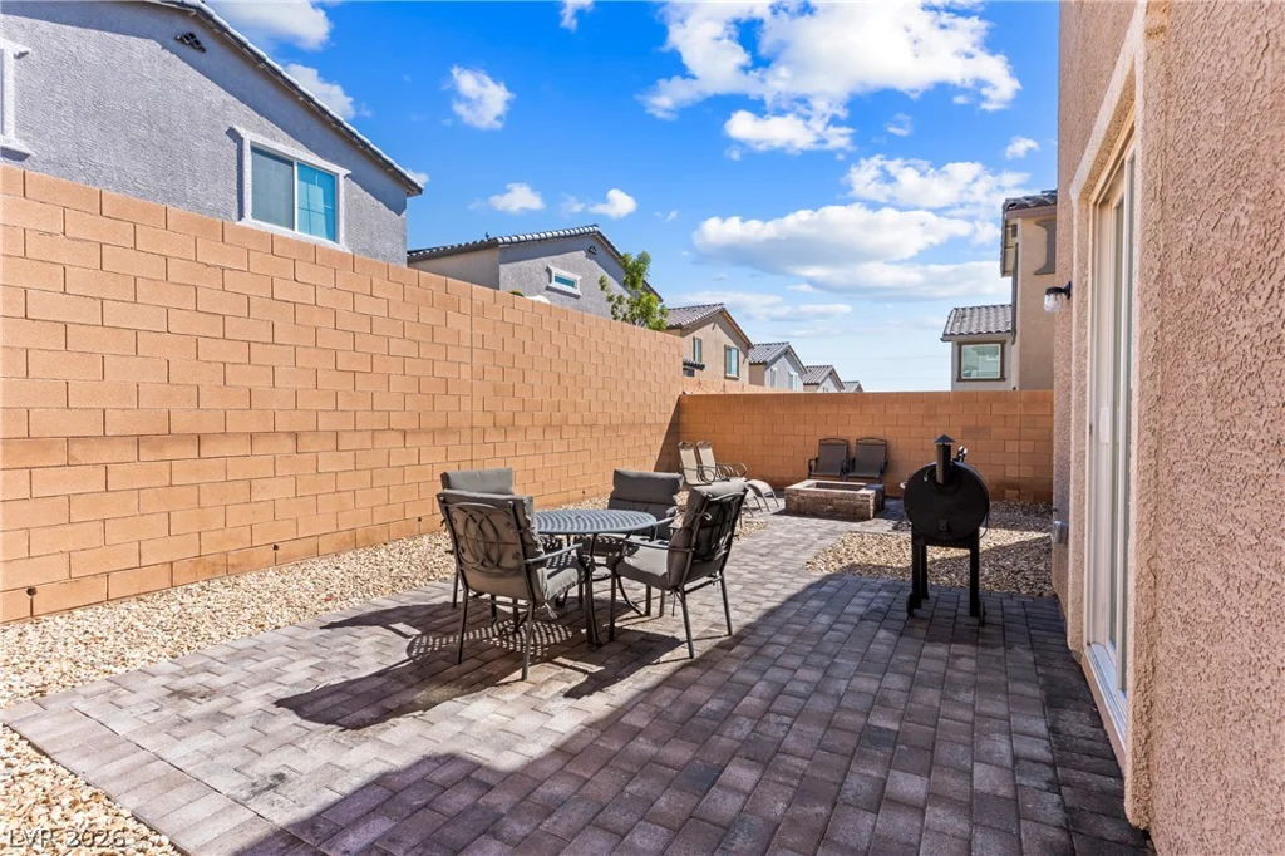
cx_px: 642
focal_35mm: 17
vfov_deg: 70.4
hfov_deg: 93.3
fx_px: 607
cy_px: 428
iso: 400
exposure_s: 1/8000
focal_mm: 17
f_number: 8
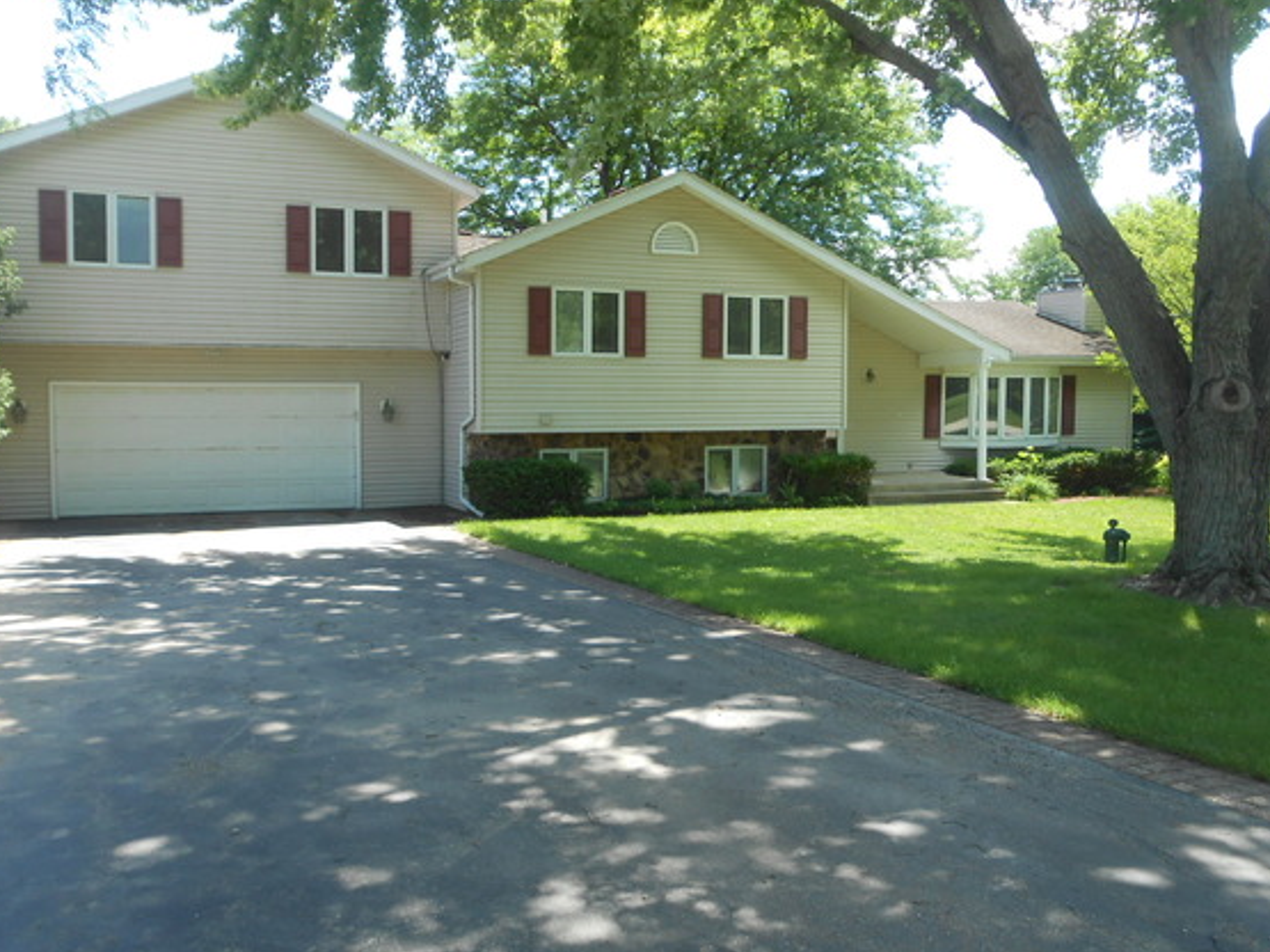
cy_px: 478
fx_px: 1100
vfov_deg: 46.8
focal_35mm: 30
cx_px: 554
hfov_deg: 59.8
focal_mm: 4.6
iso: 80
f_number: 3.5
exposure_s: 1/160
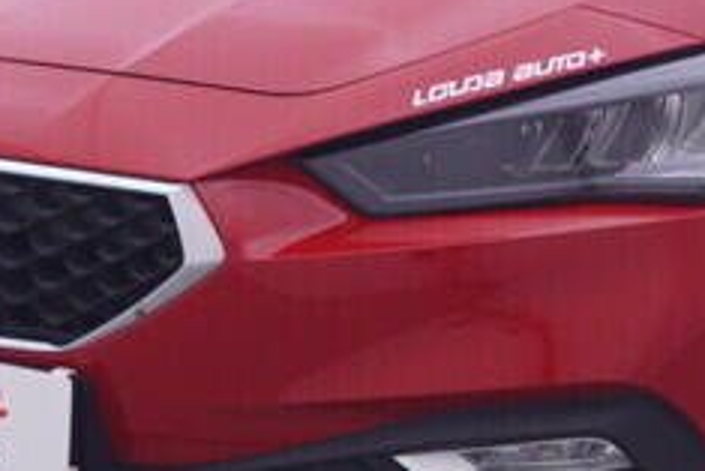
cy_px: -207
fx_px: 2705
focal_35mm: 138
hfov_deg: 14.2
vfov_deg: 9.7
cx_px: 927
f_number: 5
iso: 200
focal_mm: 15
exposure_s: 1/80
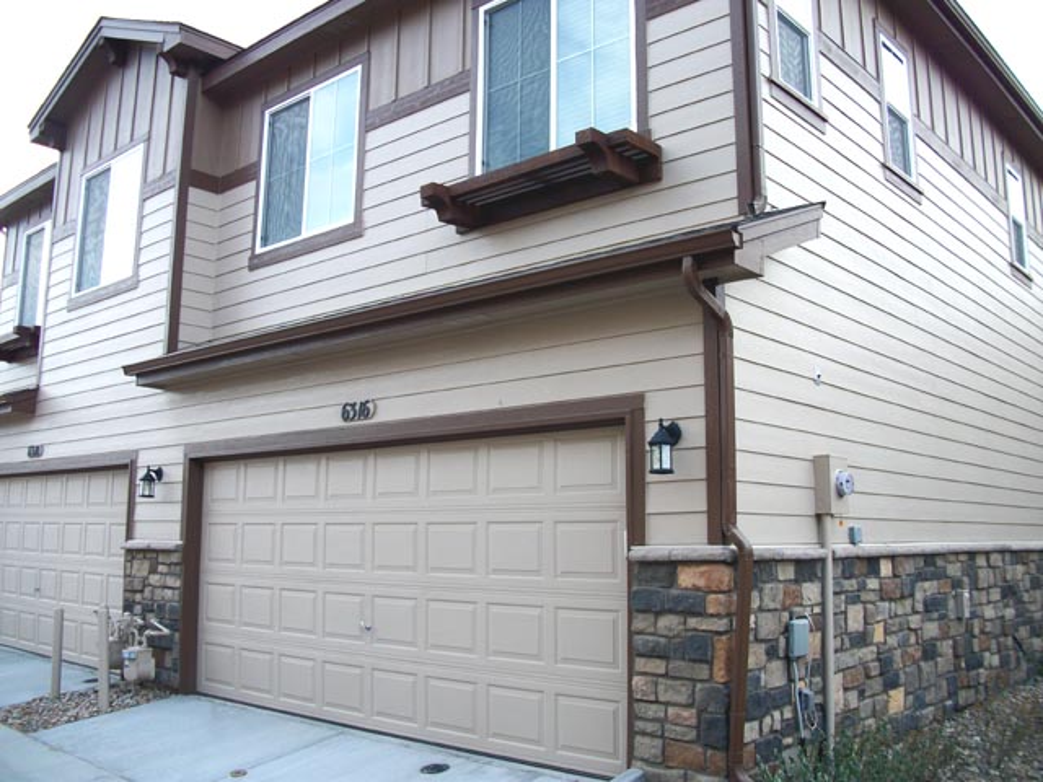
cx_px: 522
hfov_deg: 56.8
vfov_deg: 44.2
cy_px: 391
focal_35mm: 32
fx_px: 964
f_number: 2.9
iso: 80
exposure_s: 1/80
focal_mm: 5.7
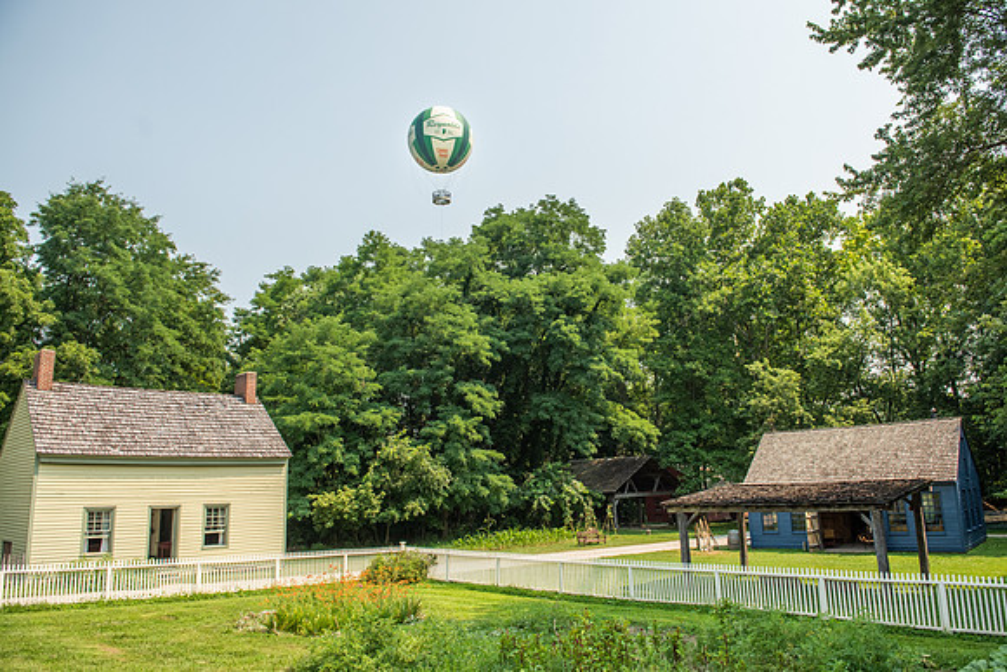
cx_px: 517
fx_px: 696
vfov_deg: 51.5
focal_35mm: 25
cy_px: 331
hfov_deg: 71.8
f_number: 4
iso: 500
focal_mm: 24
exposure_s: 1/3200
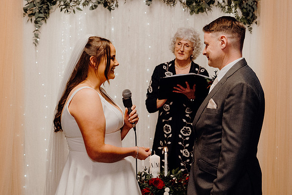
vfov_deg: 18.9
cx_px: 146
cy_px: 98
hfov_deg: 28.1
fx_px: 584
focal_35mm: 72
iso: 2500
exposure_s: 1/160
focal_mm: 48
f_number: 3.5
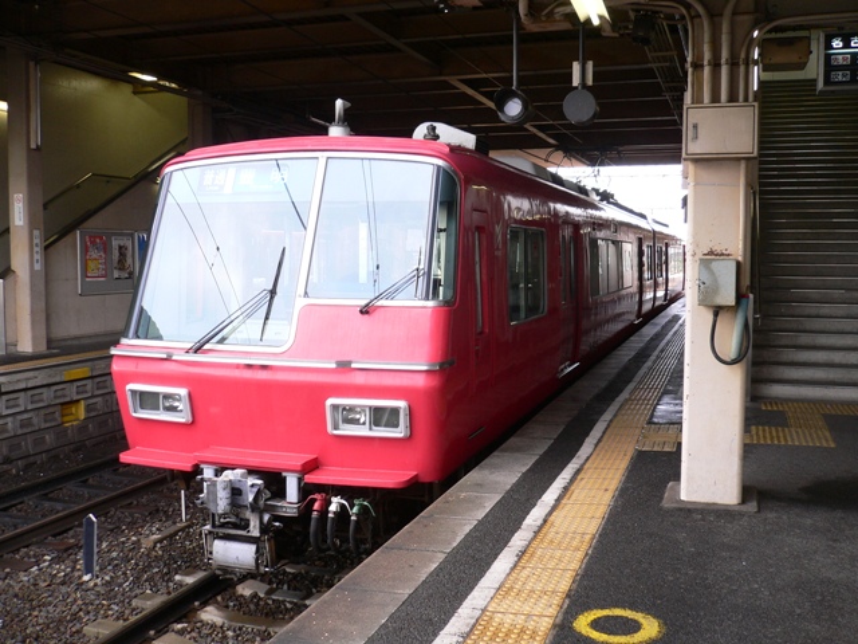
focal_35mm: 35
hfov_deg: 52.6
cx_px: 429
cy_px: 322
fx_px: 868
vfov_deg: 40.7
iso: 100
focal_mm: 5.8
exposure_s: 1/80
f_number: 2.8
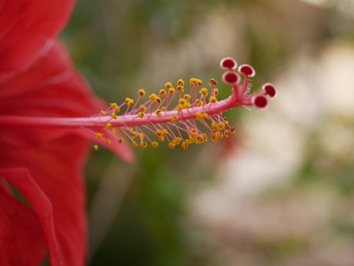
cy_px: 133
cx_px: 177
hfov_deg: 32.2
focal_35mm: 60
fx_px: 614
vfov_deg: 24.4
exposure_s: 1/100
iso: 200
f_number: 2.8
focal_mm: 30
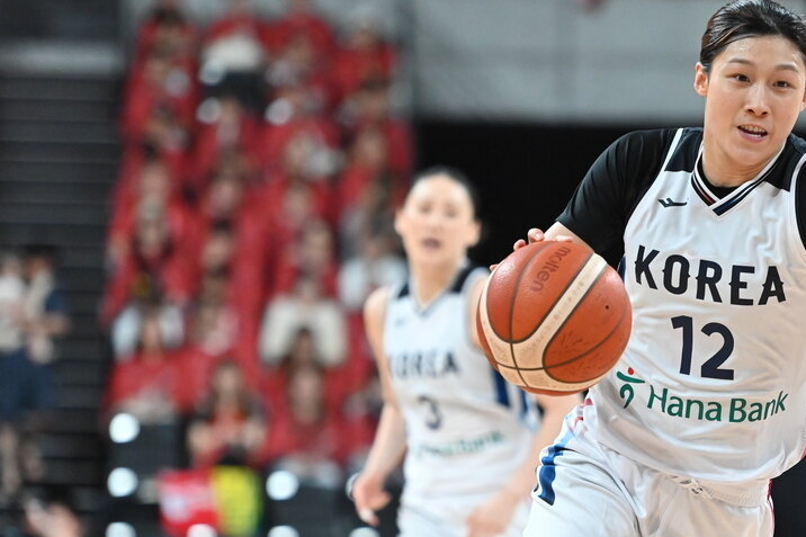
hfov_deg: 6.0
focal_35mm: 342
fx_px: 7655
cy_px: 515
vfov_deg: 4.0
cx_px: 698
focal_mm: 175
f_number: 3.2
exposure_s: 1/1600
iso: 3200
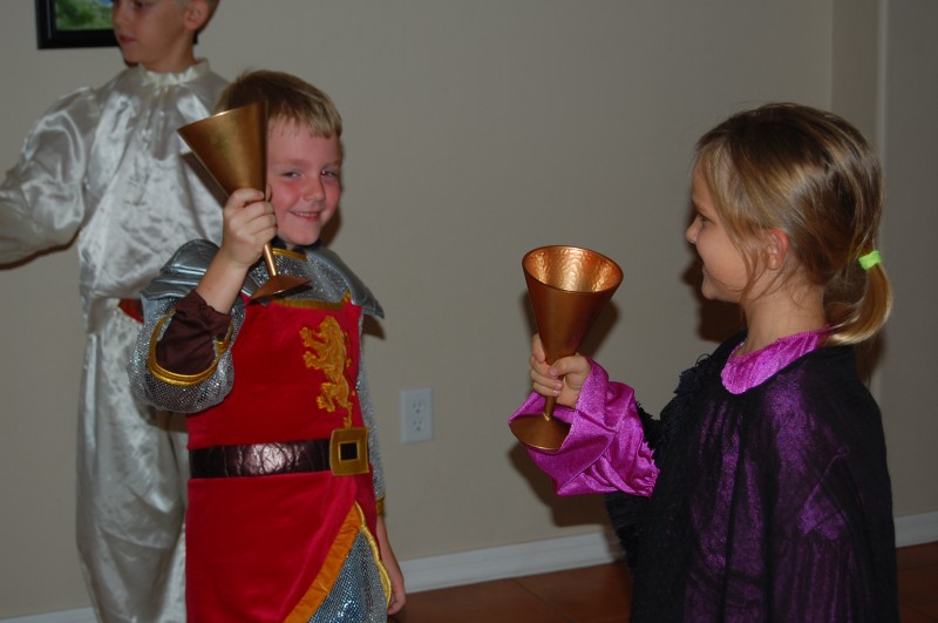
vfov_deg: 18.9
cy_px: 312
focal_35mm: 72
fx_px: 1873
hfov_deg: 28.1
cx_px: 469
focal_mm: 48
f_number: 5.6
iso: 200
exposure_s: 1/60
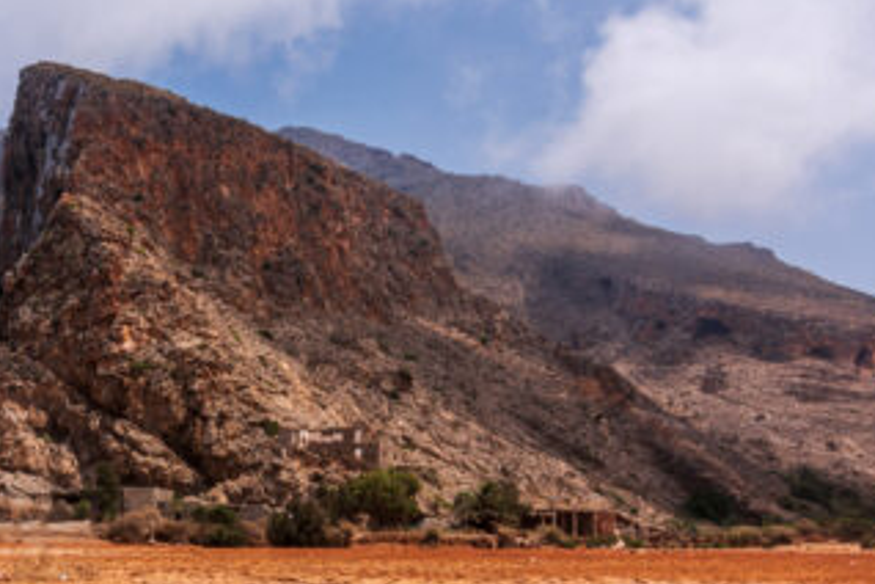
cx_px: 212
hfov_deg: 45.6
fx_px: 996
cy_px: 430
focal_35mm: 41
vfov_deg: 32.1
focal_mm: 11.5
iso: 100
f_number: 16
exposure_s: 1/125
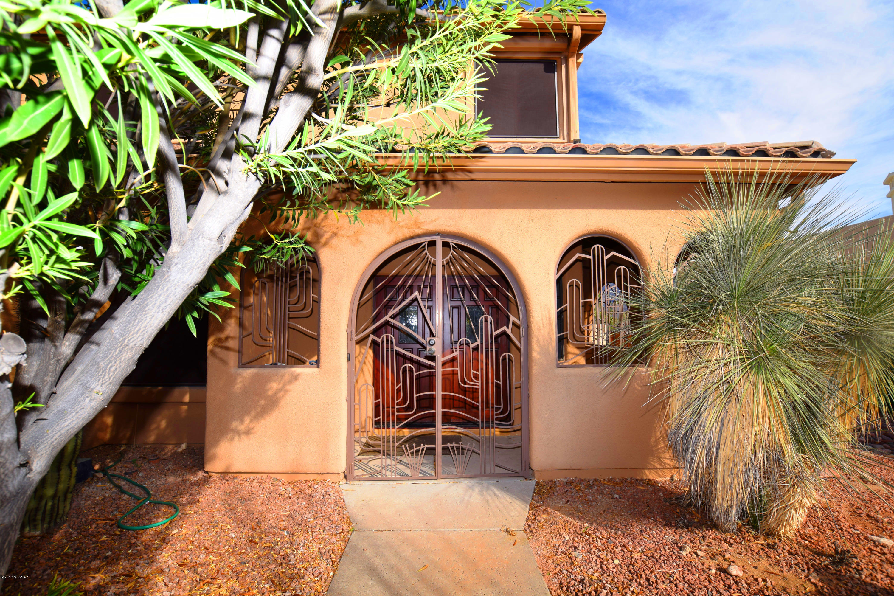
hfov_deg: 100.4
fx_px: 372
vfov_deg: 77.3
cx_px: 447
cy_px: 298
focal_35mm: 15
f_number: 7.1
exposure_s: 1/200
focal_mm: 10
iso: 100
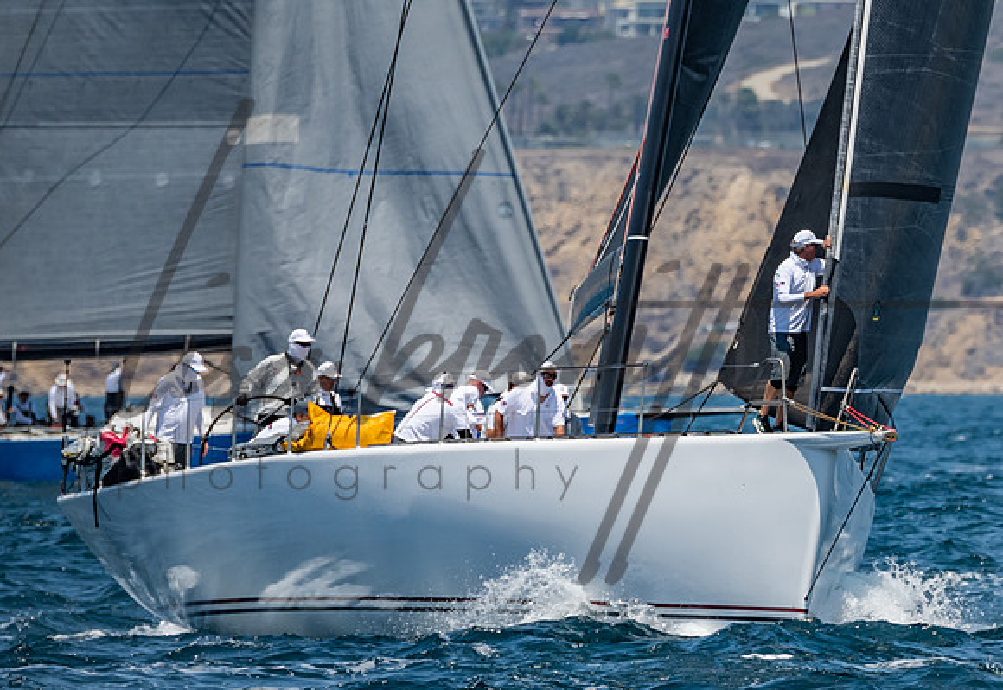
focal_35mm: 805
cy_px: 228
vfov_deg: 1.7
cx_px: 1017
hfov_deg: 2.5
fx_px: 22647
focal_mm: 350
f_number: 5.6
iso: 320
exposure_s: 1/2000
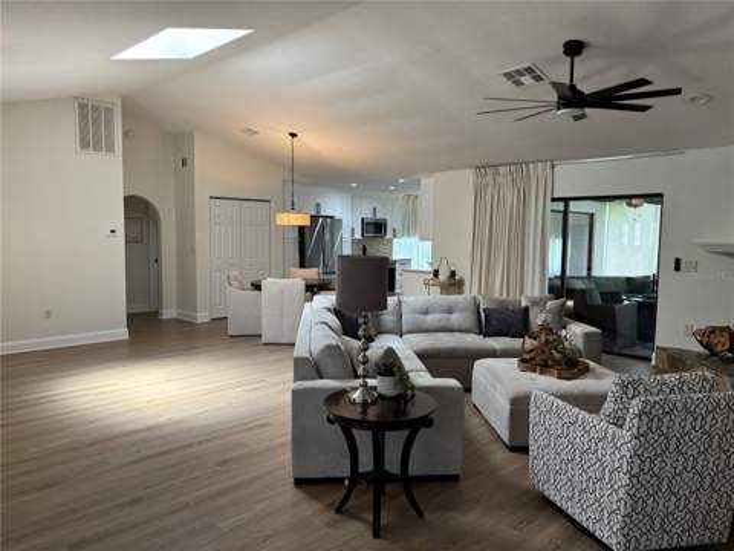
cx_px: 367
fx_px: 551
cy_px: 276
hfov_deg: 67.3
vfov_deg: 53.1
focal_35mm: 26
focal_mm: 5.96
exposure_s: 1/120
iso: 125
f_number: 1.6
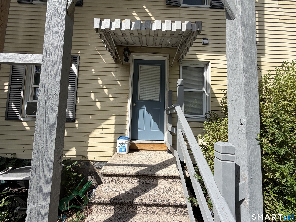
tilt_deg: +5.4
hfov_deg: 102.1
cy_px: 111
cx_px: 148
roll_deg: -2.1
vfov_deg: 85.7
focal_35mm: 14
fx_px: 120
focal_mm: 2.22
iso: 20
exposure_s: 1/914
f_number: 2.2
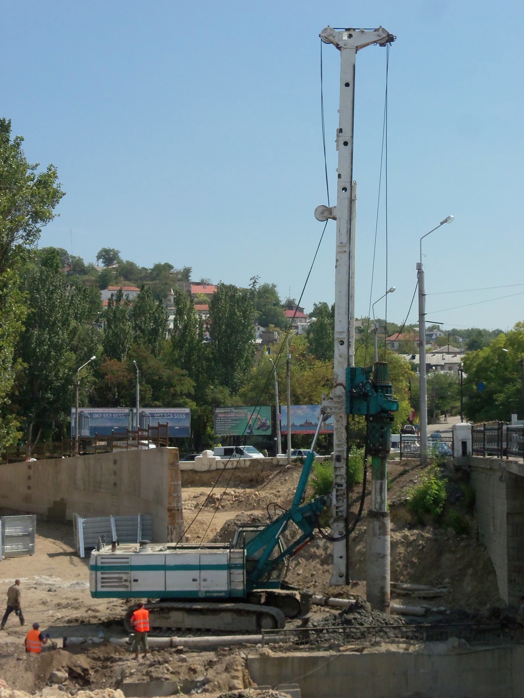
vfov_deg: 31.2
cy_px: 349
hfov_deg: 23.7
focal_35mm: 62
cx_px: 262
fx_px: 1251
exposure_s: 1/250
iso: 80
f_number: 10.4
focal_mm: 11.1
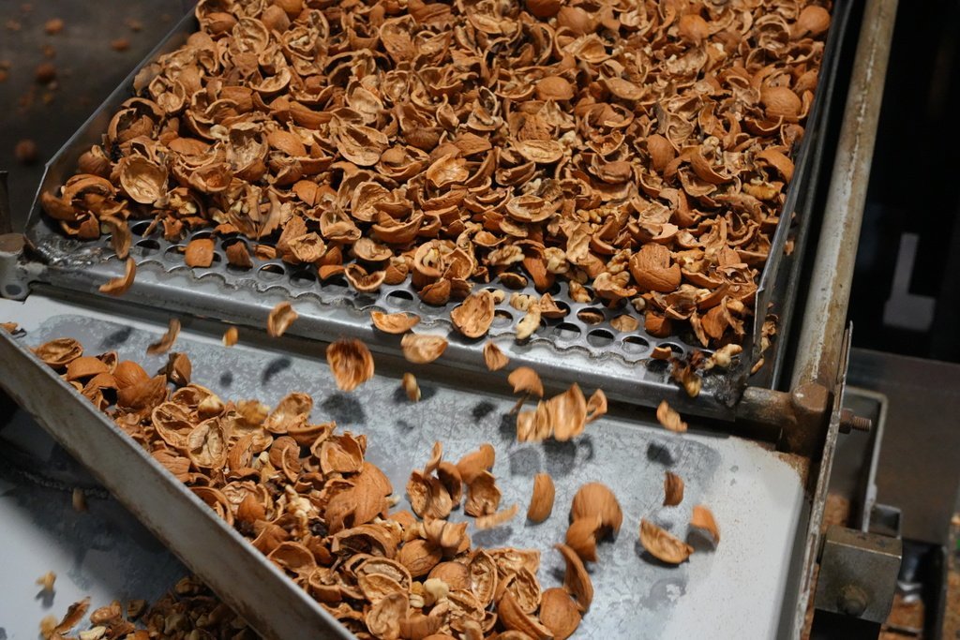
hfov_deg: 34.7
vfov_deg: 23.5
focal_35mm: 58
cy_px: 320
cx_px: 480
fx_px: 1536
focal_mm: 57.6
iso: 10000
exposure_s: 1/200
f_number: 9
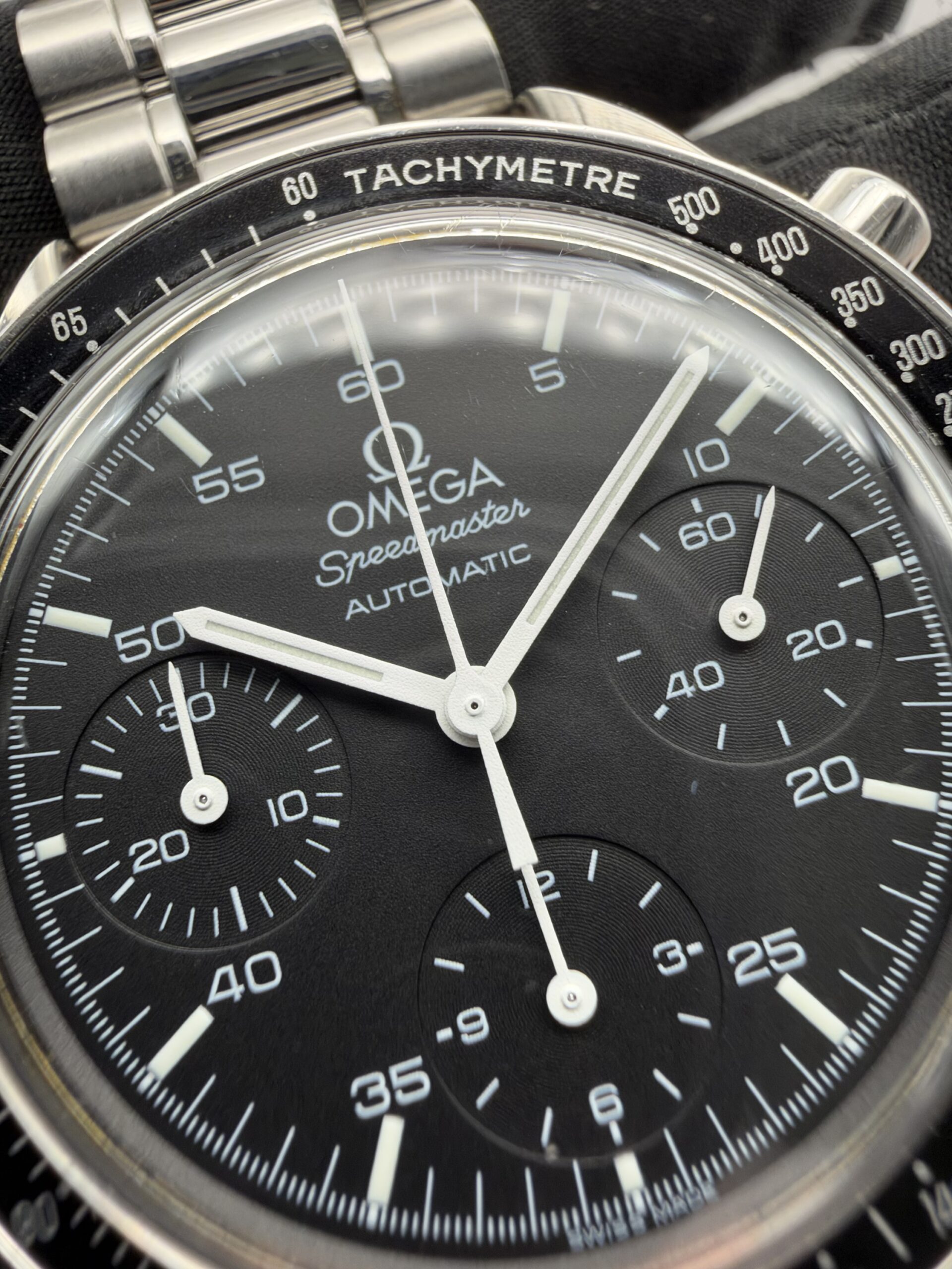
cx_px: 476
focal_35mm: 24
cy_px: 634
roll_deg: -1.9
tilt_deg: -33.4
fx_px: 880
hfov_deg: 56.8
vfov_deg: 71.6
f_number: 2.2
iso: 100
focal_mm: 2.22
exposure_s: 1/121
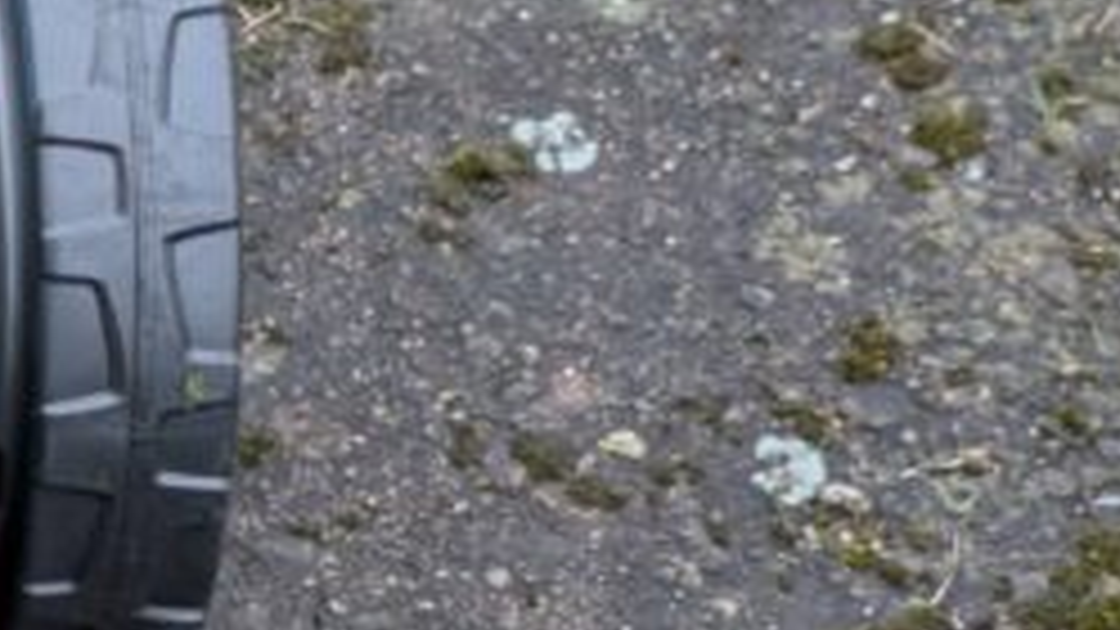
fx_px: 6800
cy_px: 713
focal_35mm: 229
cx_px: -913
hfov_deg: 9.0
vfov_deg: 5.3
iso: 42
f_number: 1.89
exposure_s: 1/141
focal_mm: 5.43
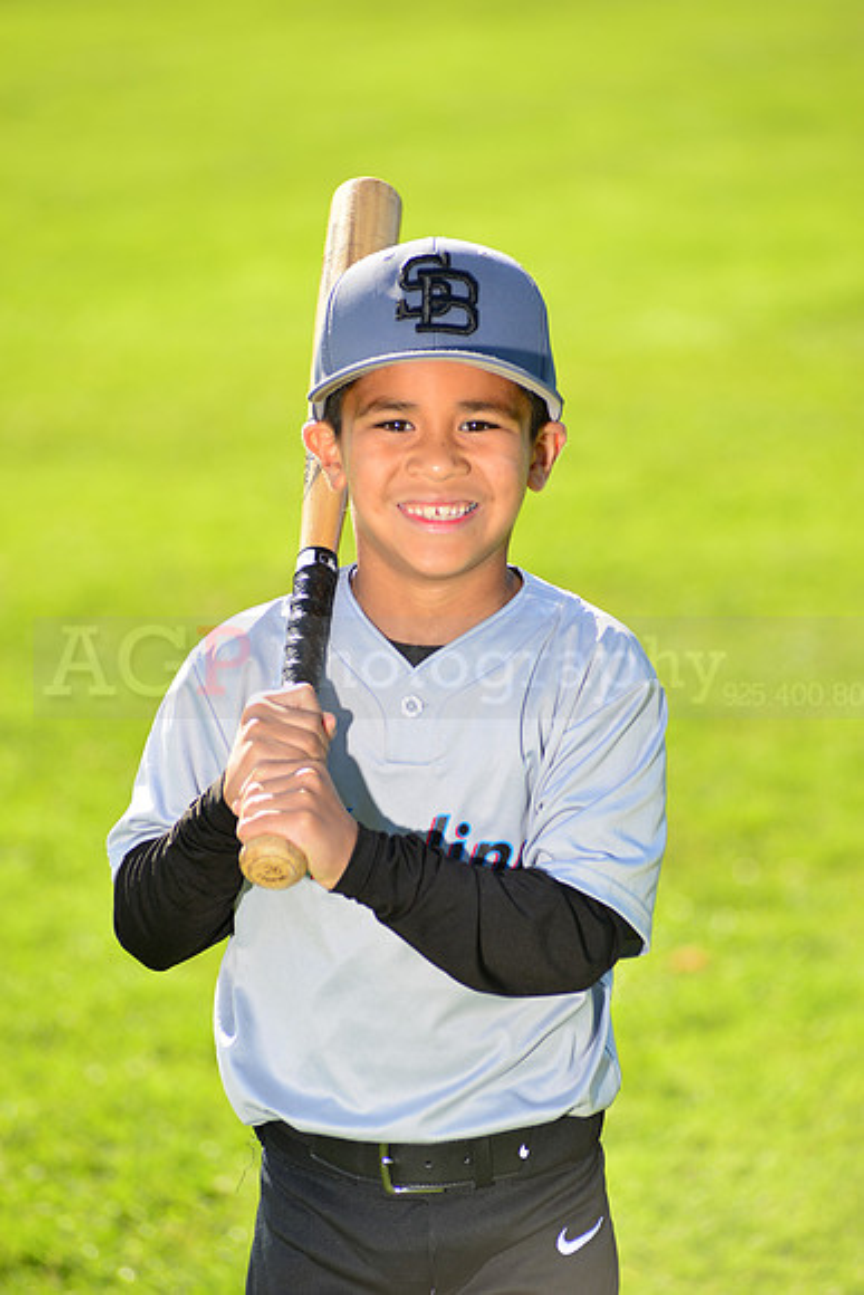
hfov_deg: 8.1
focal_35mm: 170
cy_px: 648
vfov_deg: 12.1
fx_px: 6116
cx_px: 432
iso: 100
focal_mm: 170
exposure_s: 1/250
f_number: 5
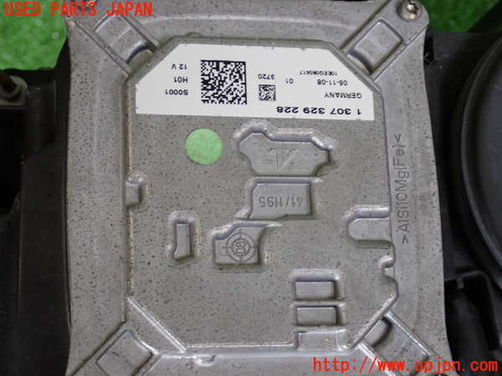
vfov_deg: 19.1
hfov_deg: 25.3
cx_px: 251
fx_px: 1117
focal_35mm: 77
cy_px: 188
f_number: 4.1
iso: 400
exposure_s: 1/80
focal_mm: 13.65
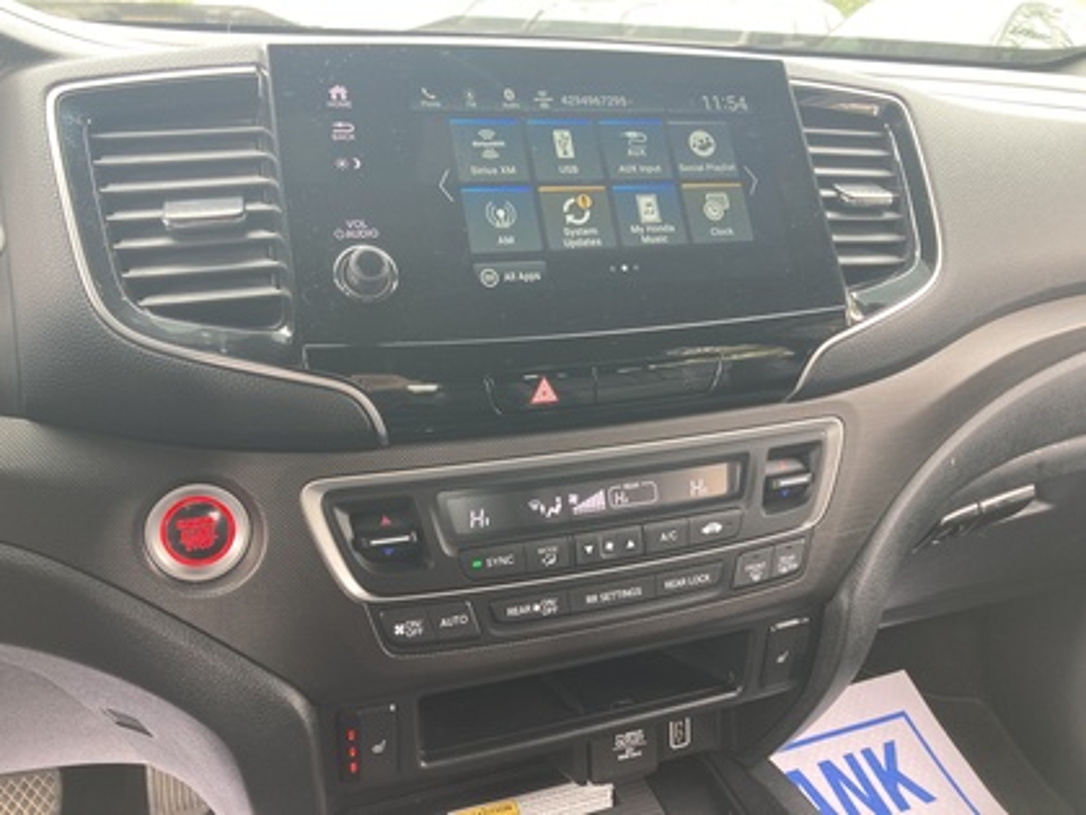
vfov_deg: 49.7
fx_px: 878
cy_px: 408
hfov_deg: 63.4
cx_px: 543
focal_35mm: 28
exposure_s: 1/68
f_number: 1.8
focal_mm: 3.99
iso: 64
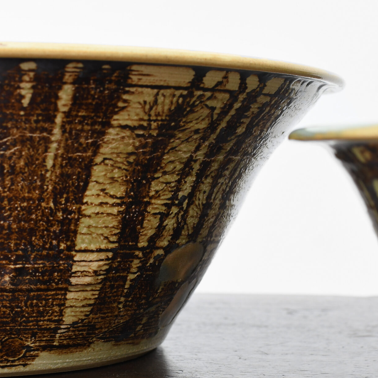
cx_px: 209
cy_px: 266
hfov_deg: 18.9
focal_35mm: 92
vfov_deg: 18.8
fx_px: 1137
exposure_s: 1/125
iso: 400
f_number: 7.1
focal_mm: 35
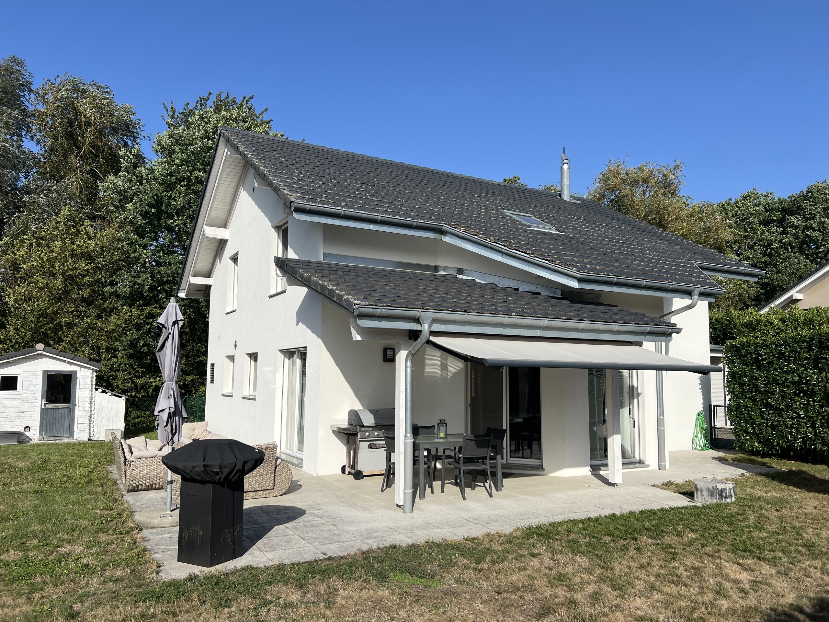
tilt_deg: +5.0
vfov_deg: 53.1
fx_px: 623
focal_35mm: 26
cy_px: 311
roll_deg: -0.7
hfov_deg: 67.3
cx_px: 414
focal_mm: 5.7
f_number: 1.5
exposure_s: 1/5587
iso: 50
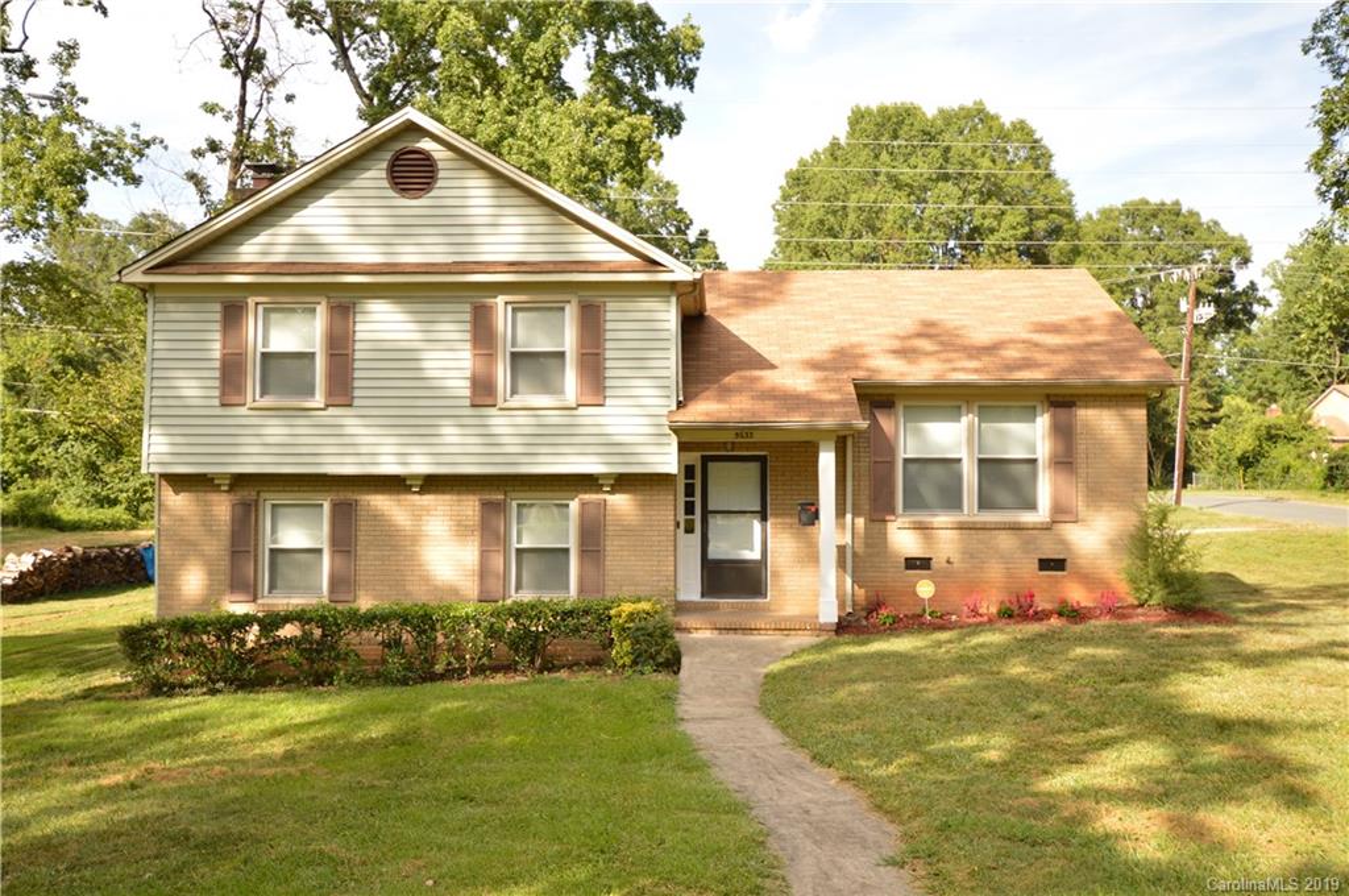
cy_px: 448
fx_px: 1123
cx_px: 674
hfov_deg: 62.0
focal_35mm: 30
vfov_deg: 43.5
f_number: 4.5
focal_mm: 20
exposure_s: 1/160
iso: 100
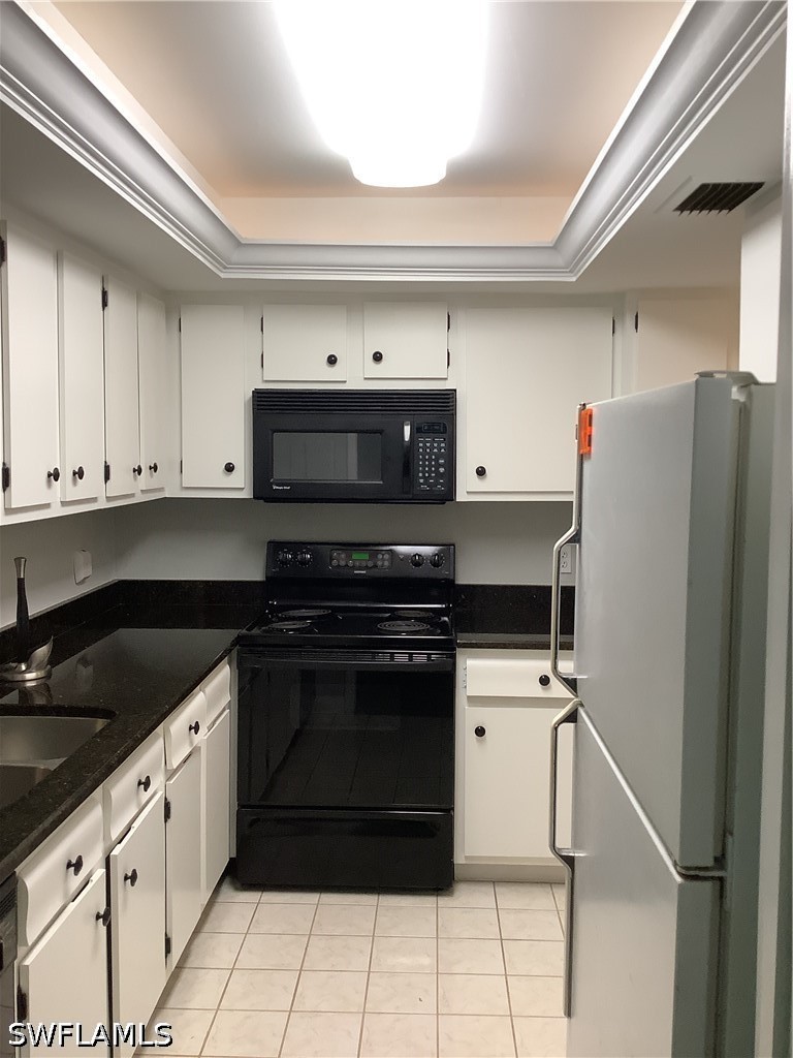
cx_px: 396
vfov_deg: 58.4
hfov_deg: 45.4
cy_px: 529
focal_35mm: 31
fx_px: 947
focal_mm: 3.3
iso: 100
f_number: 2.4
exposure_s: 1/50
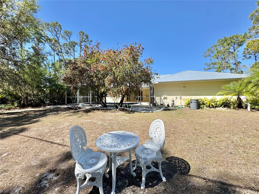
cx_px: 130
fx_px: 105
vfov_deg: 85.7
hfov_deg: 102.1
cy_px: 97
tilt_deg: +0.8
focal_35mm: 14
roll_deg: +0.1
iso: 40
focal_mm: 2.22
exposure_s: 1/1346
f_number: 2.2
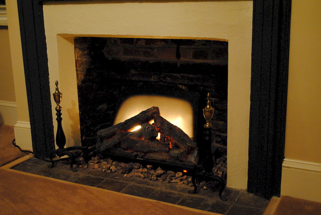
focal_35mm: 48
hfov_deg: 41.1
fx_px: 428
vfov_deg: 28.1
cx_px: 160
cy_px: 108
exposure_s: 1/10
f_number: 4.8
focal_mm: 32
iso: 1600
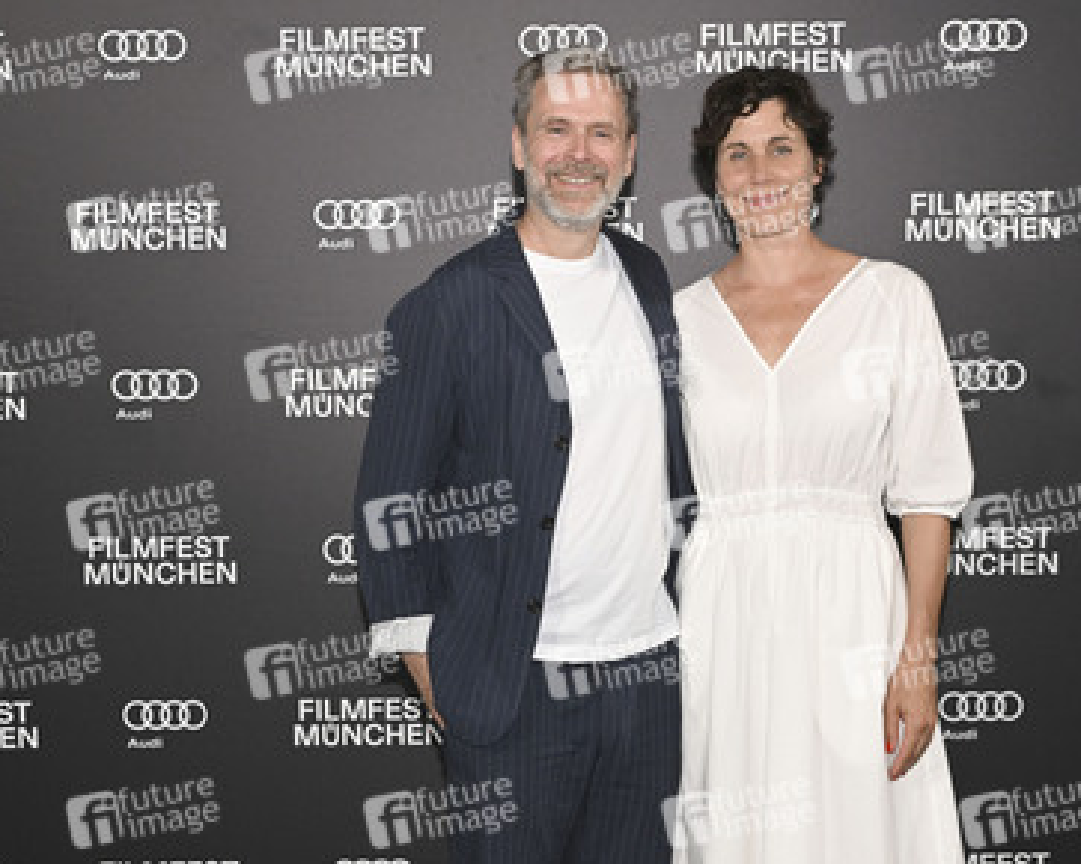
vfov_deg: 35.6
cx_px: 660
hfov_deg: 43.6
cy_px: 441
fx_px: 1343
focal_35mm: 42
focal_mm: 36
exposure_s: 1/200
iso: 1600
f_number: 5.6
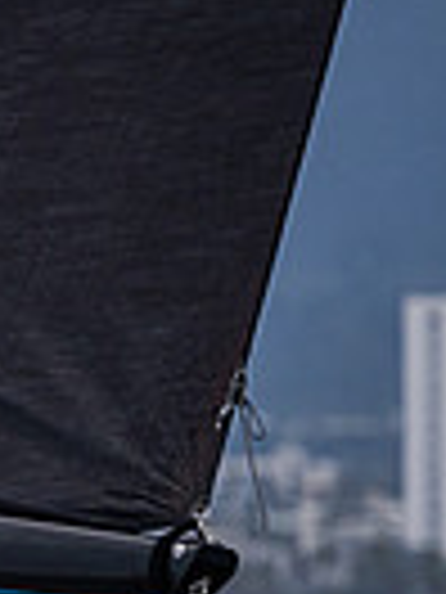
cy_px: 754
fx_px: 32503
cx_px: -733
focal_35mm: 1892
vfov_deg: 1.0
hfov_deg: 0.8
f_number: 5.6
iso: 400
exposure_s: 1/800
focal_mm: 380
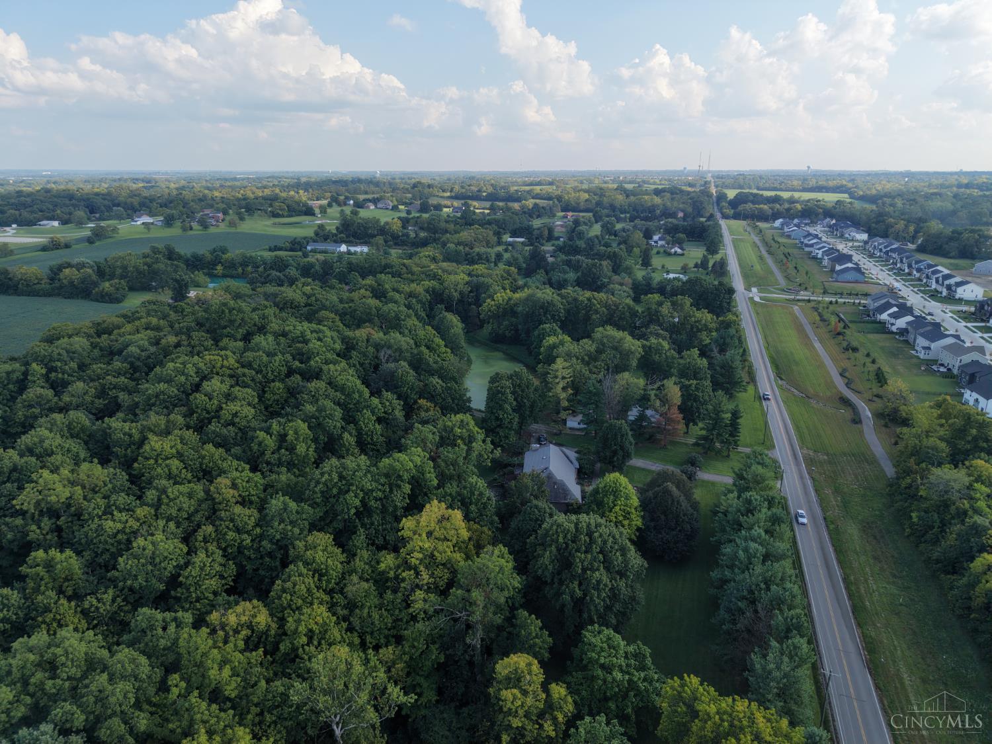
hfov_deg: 71.6
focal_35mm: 24
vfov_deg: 56.8
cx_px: 496
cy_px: 372
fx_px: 688
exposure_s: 1/1000
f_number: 1.8
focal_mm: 8.67
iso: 100
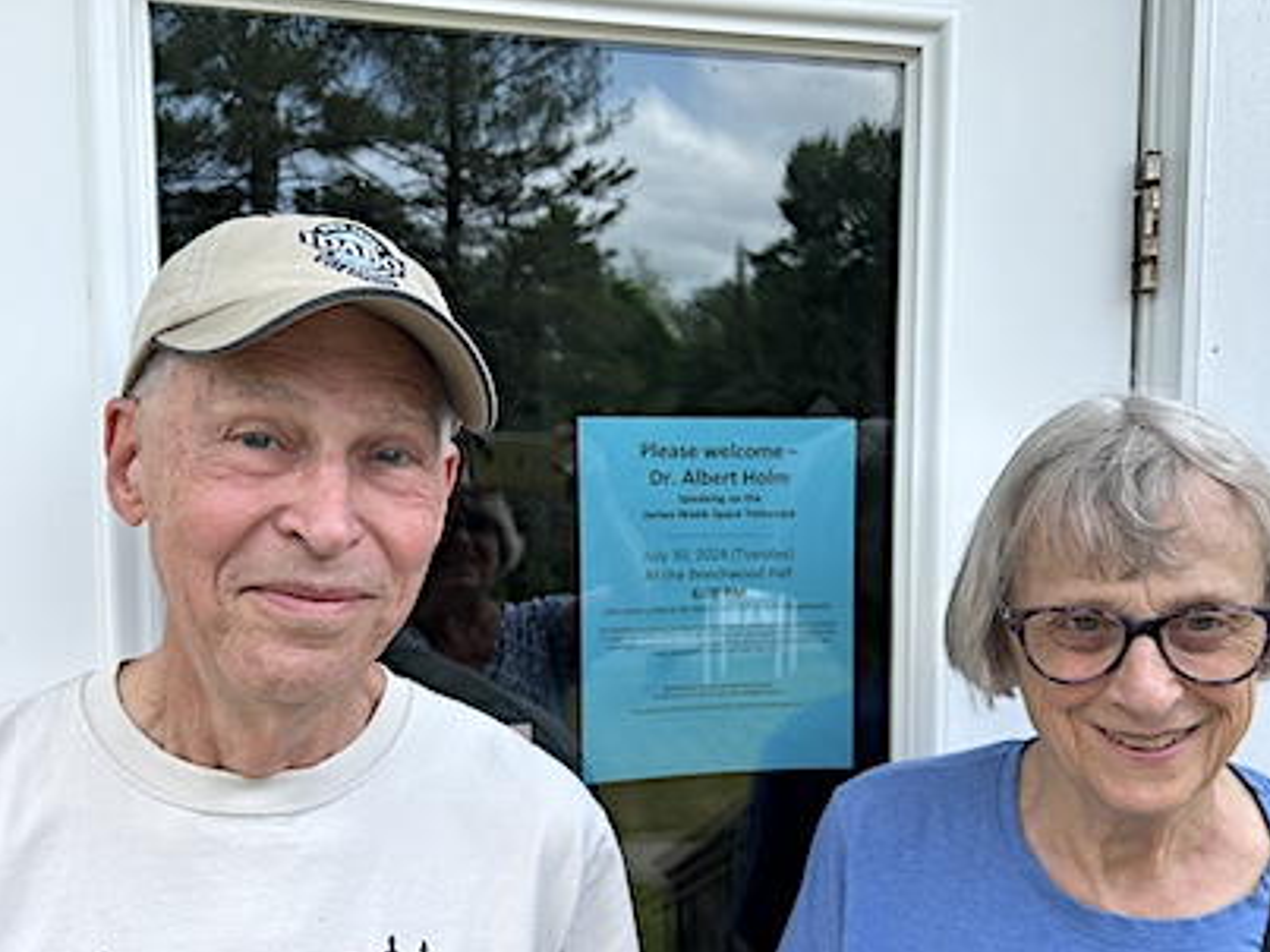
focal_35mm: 31
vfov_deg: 45.3
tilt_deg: -5.0
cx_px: 747
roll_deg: +0.2
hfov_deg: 58.0
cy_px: 539
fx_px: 1137
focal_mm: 5.7
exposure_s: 1/786
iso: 50
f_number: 1.5
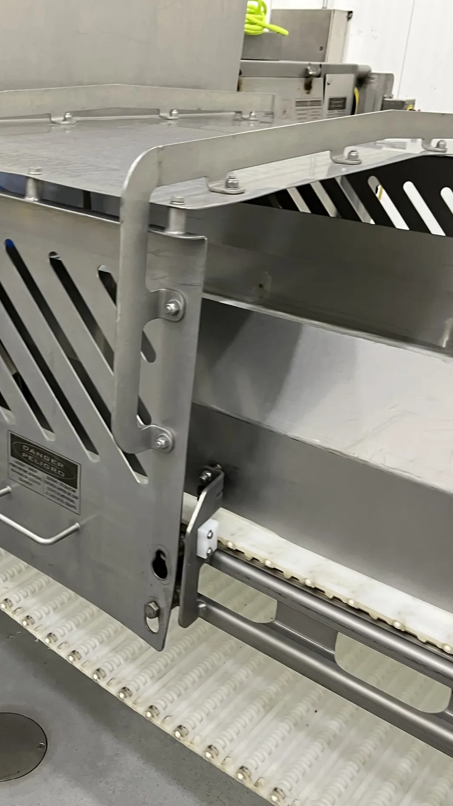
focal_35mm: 38
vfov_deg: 52.8
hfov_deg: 30.8
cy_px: 404
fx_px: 812
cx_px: 131
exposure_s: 1/60
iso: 100
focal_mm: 5.1
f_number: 1.6
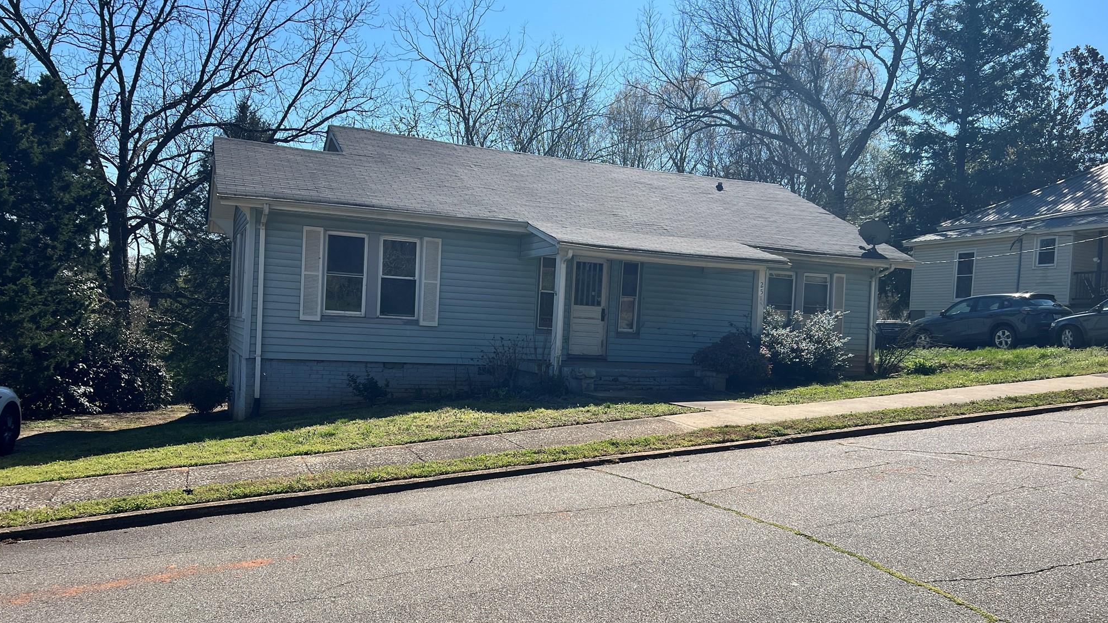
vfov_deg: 40.1
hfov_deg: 66.1
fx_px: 852
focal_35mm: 29
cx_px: 543
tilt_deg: -3.2
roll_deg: -3.3
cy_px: 345
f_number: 1.5
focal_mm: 5.7
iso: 50
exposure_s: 1/4115
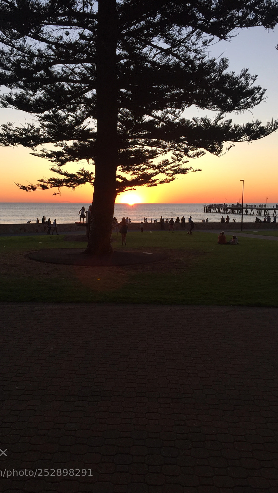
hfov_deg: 36.6
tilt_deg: -4.9
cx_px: 117
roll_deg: -0.6
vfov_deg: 61.0
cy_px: 247
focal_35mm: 32
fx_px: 419
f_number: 2.2
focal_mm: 4.15
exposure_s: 1/222
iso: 32
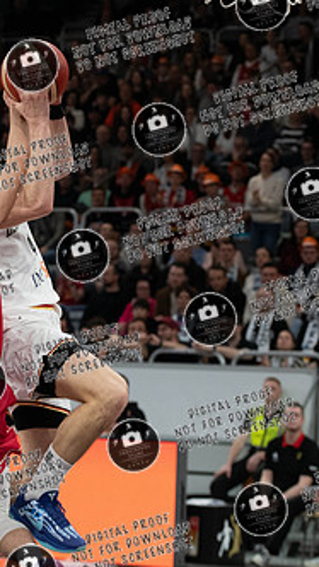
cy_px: 202
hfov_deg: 6.9
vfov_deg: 12.3
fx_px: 2629
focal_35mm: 175
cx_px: 75
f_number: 3.2
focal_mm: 78
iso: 1600
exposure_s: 1/1000
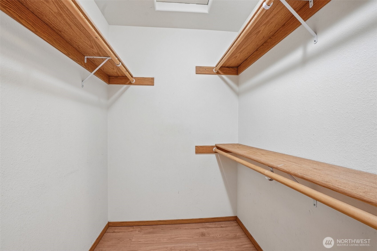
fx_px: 178
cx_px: 188
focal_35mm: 17
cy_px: 126
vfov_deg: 70.4
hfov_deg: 93.3
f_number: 8
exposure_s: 1/4
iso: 400
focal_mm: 17
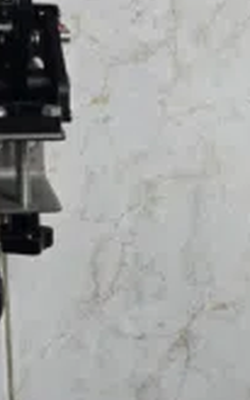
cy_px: 19
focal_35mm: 59
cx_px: -32
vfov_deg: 32.4
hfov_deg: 20.8
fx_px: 644
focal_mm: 5.4
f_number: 1.8
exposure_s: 1/100
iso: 320
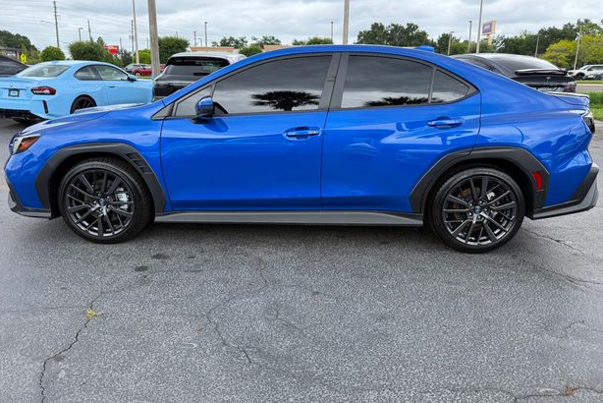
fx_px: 436
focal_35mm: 26
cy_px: 183
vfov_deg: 49.5
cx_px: 301
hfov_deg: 69.4
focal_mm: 6.76
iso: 100
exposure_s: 1/1292
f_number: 1.78
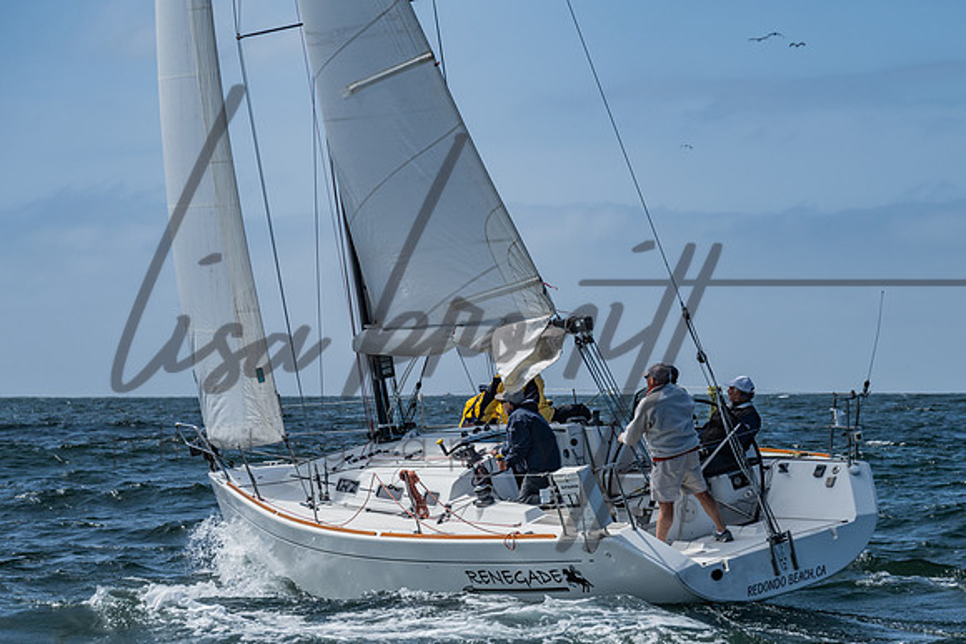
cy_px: 415
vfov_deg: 8.7
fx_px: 4258
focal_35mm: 159
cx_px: 514
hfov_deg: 12.9
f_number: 6.3
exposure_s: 1/1600
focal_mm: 120
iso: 200
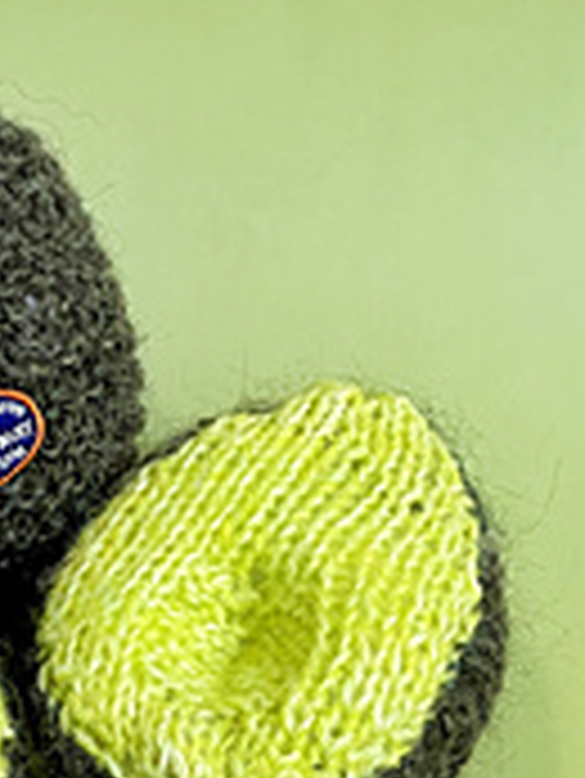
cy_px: 450
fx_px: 3376
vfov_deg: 13.2
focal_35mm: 150
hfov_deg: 9.8
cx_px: 2
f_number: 2
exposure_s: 1/120
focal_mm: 6
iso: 160
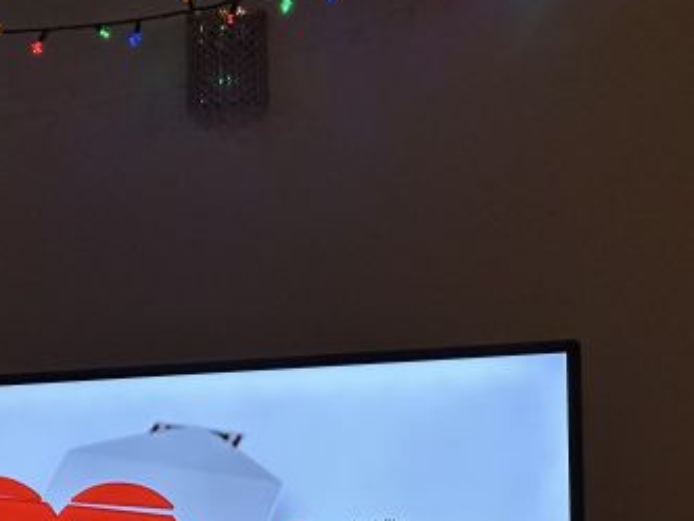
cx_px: 234
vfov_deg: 10.6
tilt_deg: +2.9
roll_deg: +0.7
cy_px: 441
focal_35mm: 139
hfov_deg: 14.2
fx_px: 2787
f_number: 2.8
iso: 200
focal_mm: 9
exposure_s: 1/59
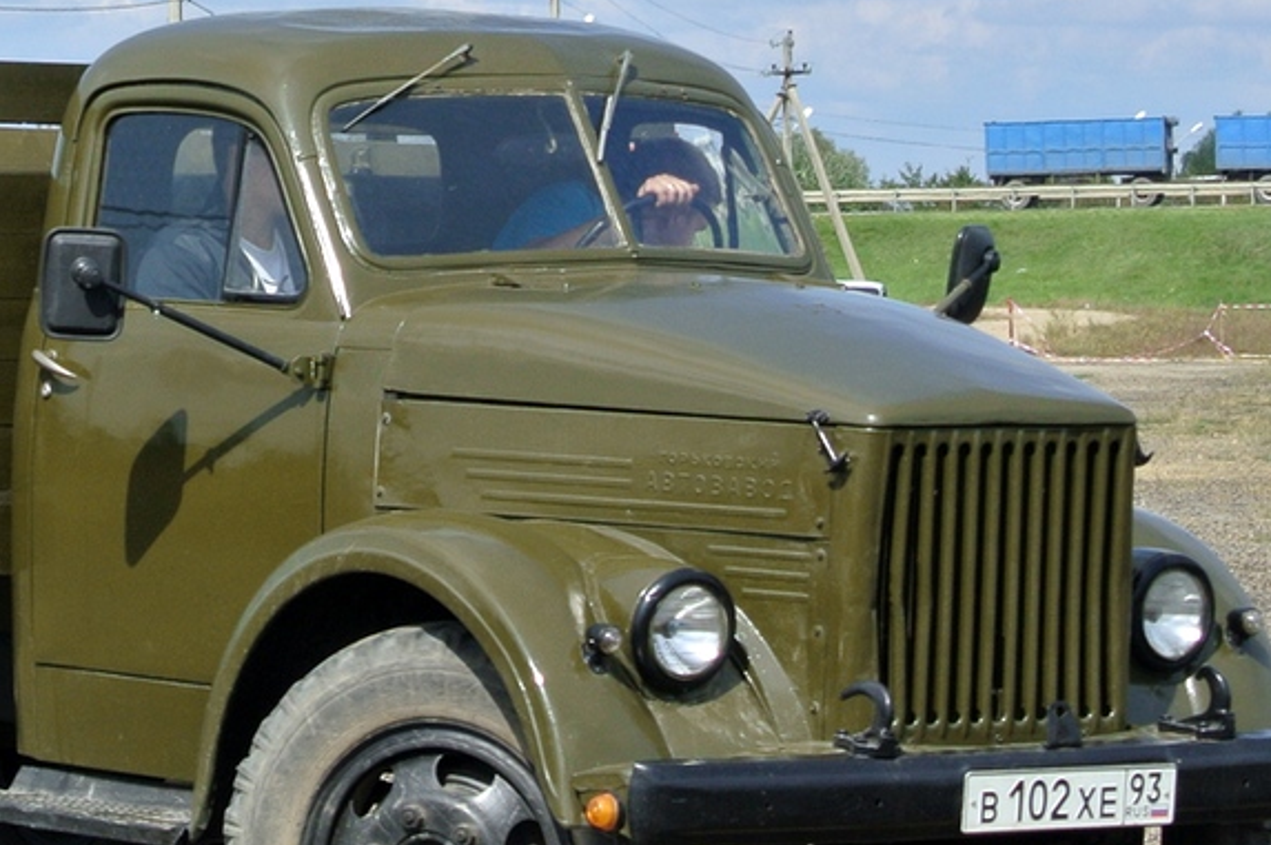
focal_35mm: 191
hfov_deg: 10.8
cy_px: 281
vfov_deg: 7.2
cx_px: 322
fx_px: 6737
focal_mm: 30
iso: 100
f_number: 5.6
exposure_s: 1/500
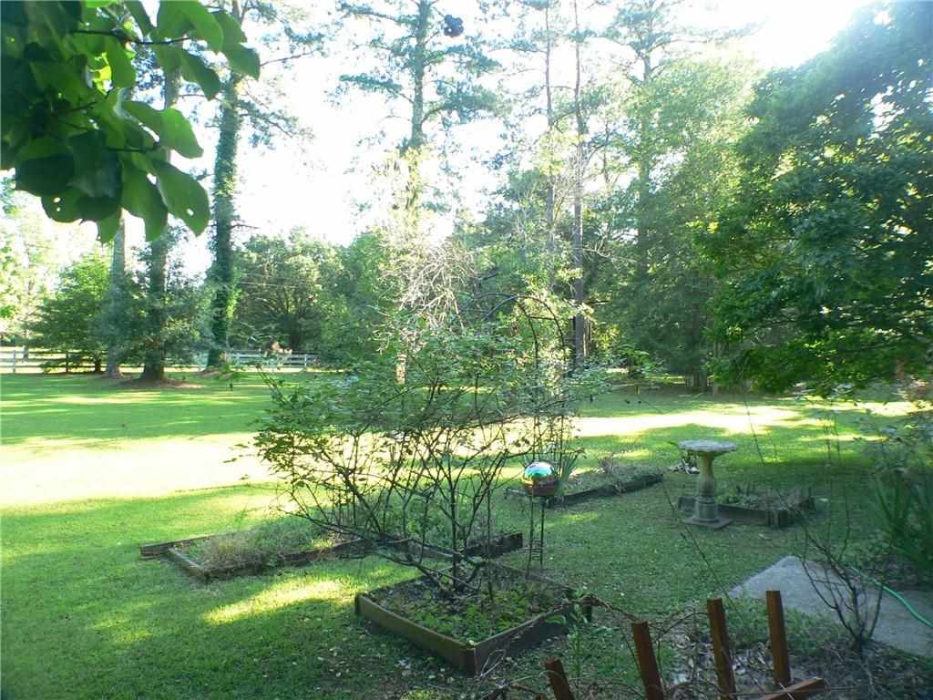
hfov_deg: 51.4
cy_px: 350
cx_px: 466
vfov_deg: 39.7
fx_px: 970
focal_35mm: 36
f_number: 2.8
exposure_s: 1/50
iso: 80
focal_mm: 6
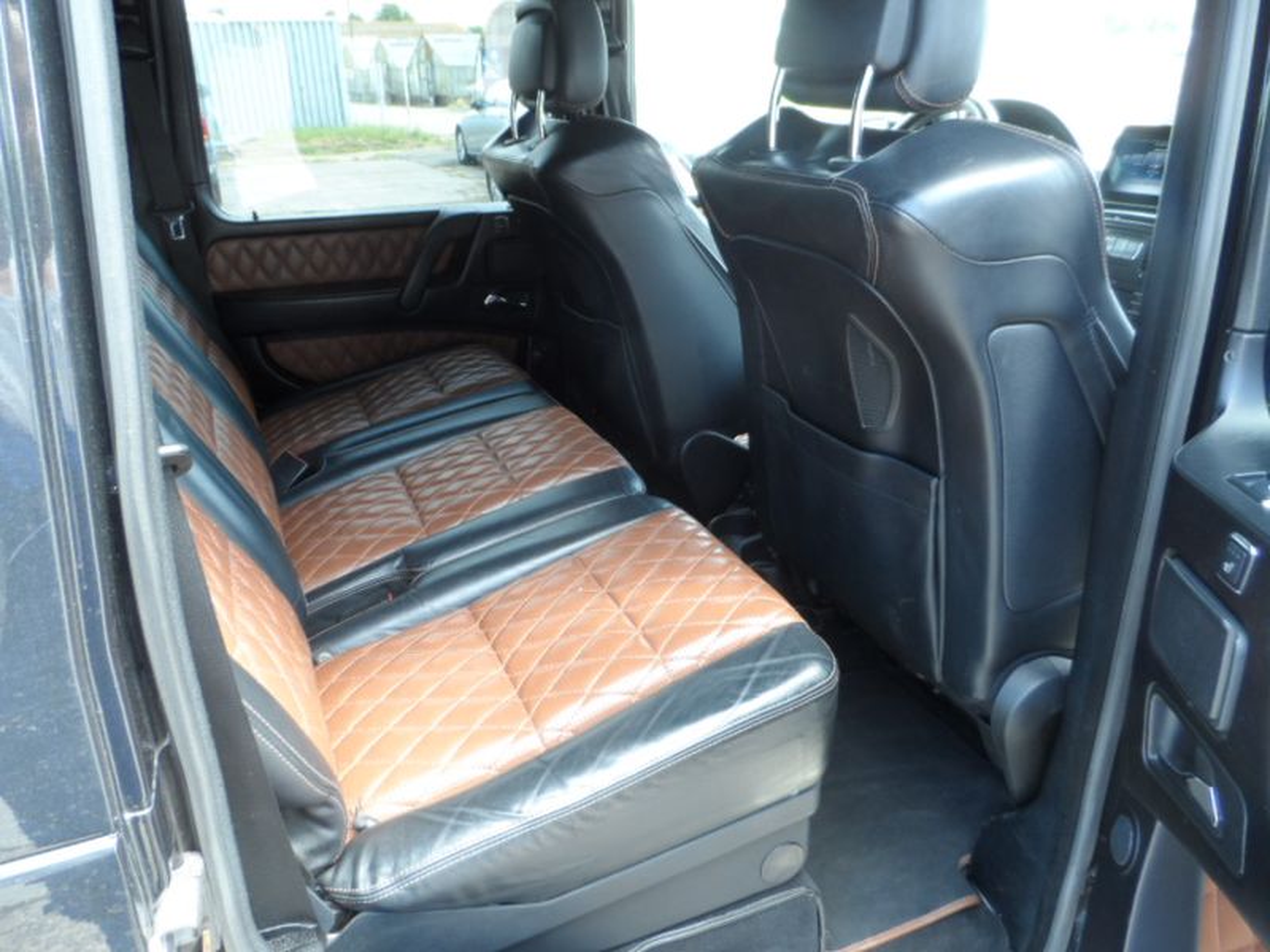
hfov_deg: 71.6
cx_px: 635
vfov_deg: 56.8
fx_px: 881
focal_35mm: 24
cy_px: 476
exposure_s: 1/30
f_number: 3.2
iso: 80
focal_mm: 4
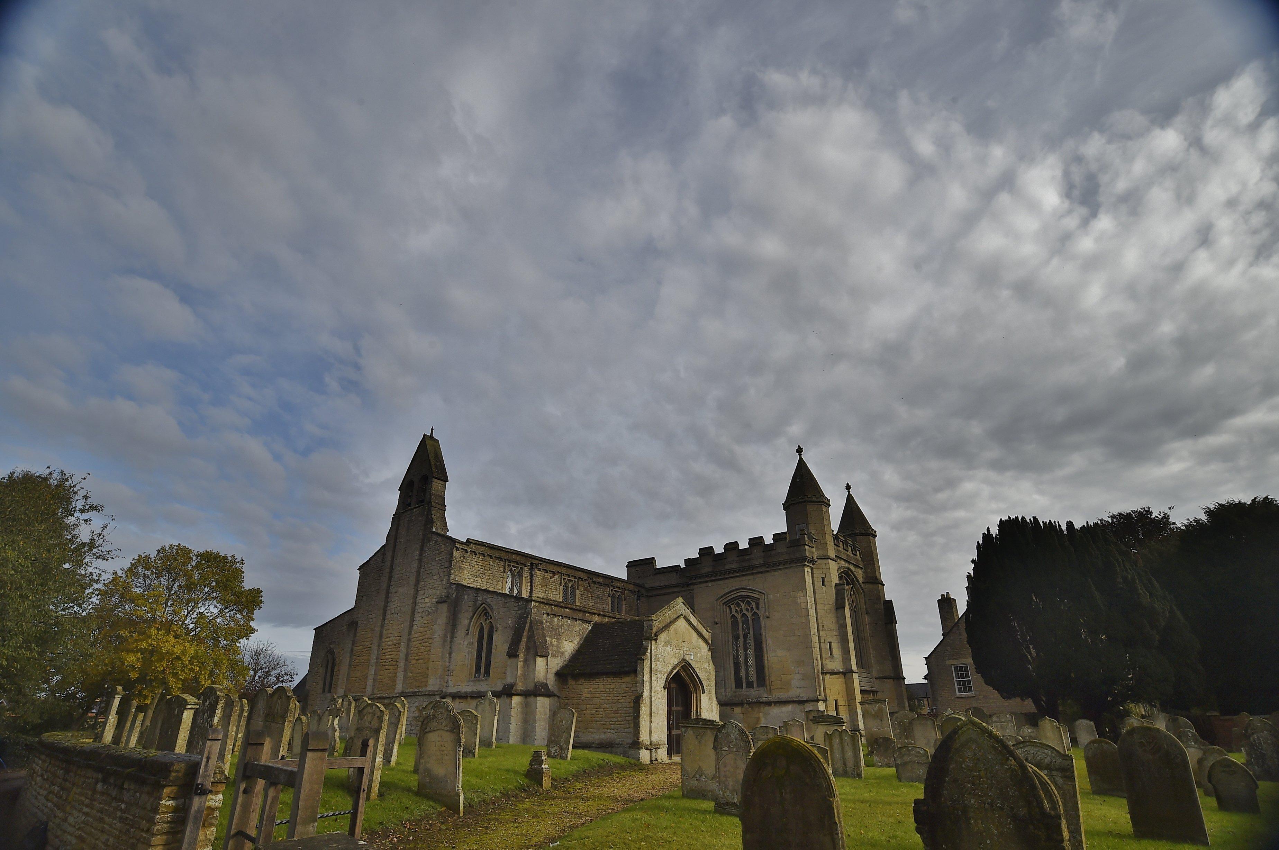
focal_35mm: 18
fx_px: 639
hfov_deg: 90.1
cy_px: 425
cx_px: 640
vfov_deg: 67.3
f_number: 9
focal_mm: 18
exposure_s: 1/320
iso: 400
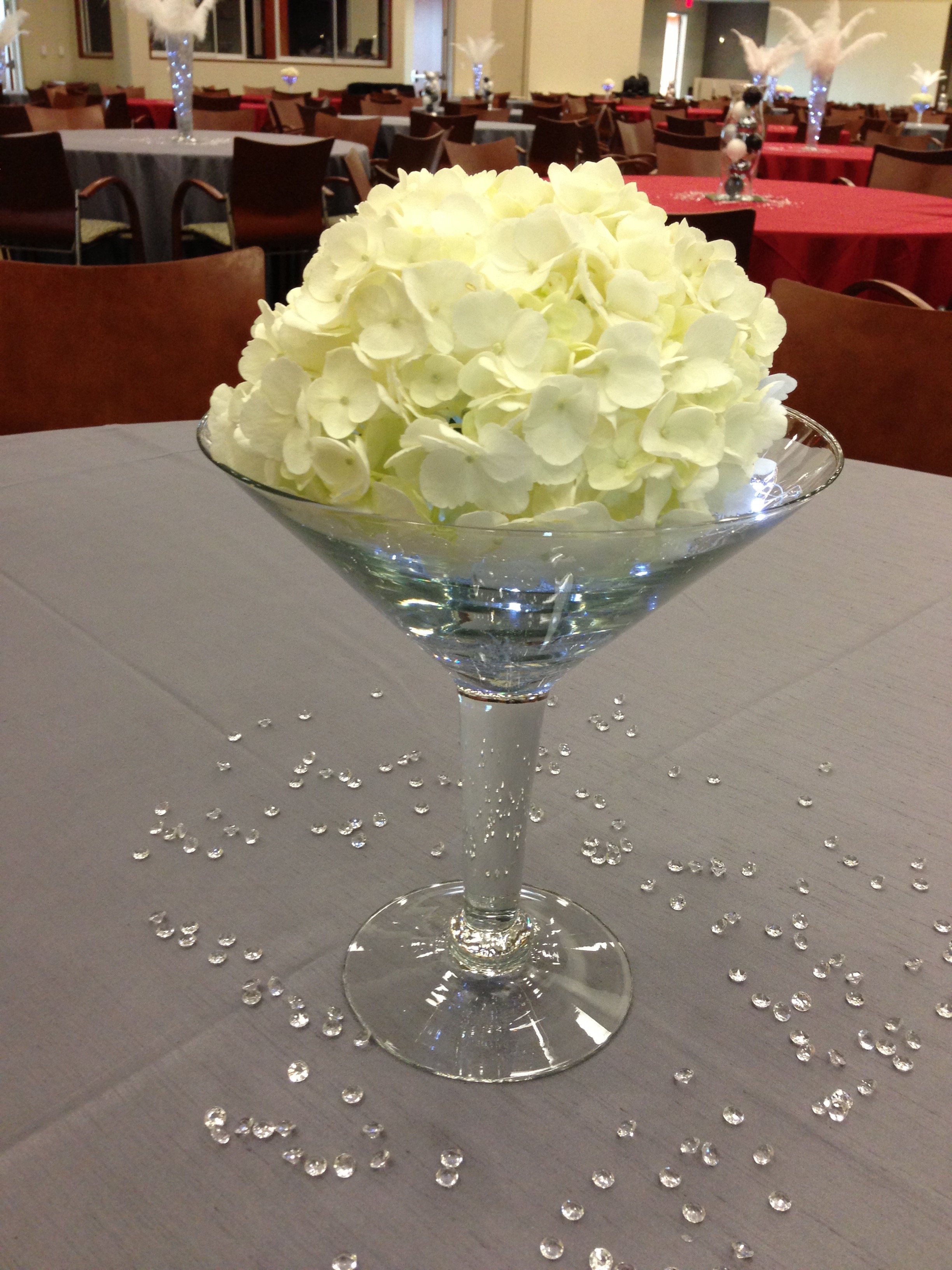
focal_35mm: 33
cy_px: 635
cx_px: 476
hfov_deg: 42.9
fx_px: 1210
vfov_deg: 55.4
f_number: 2.4
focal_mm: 4.13
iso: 160
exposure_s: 1/20
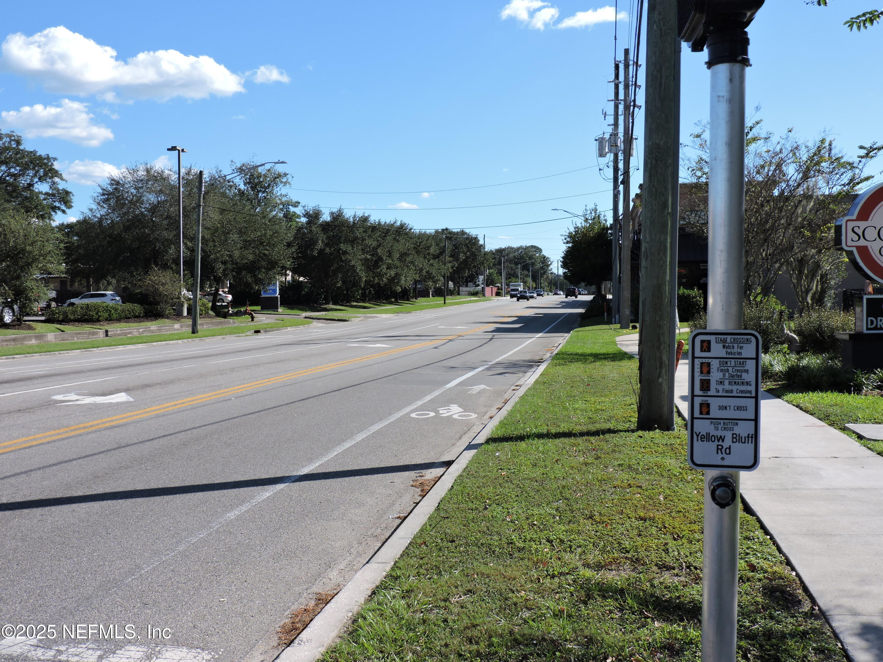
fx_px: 1020
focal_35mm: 40
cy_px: 331
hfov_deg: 46.8
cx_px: 442
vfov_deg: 36.0
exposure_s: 1/1000
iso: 100
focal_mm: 7.1
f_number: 3.3
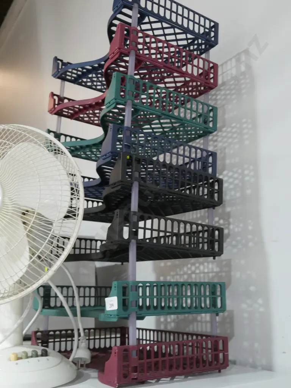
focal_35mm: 38
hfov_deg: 37.7
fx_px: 426
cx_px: 146
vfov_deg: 49.0
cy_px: 194
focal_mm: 19
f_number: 4.1
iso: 3200
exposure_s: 1/125
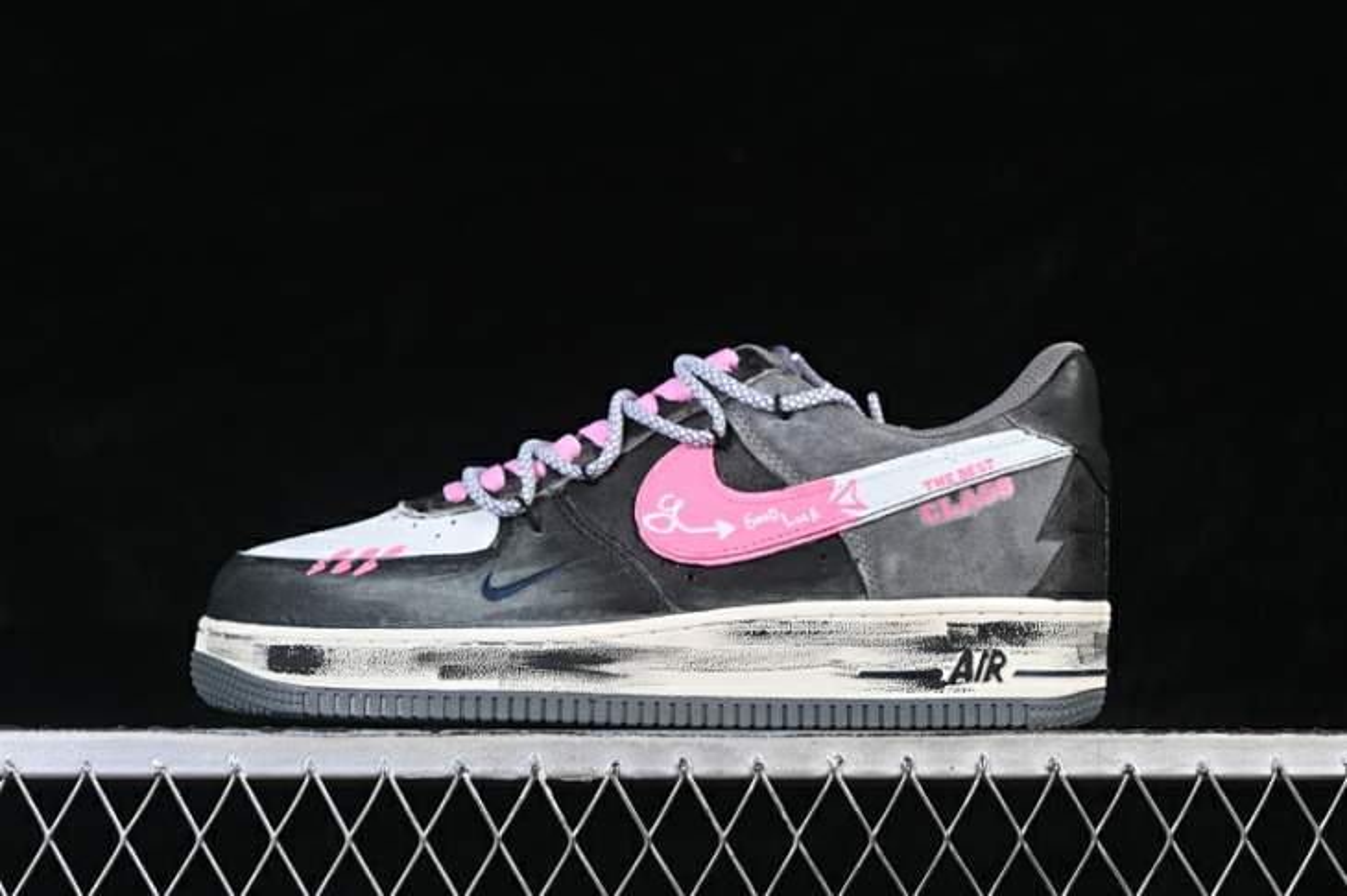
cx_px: 674
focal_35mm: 75
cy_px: 448
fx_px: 2805
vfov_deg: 18.2
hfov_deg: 27.0
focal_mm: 50
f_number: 7.1
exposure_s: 1/60
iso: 160
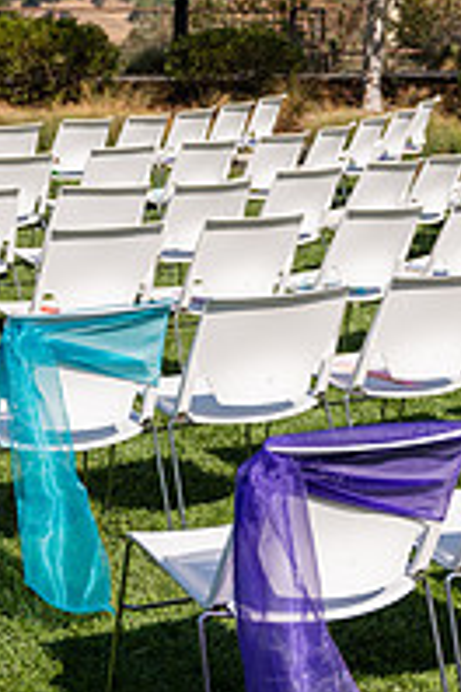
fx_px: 1460
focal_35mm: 76
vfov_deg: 26.6
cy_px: 430
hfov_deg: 17.7
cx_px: 42
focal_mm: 33.5
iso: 100
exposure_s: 1/3200
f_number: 2.8
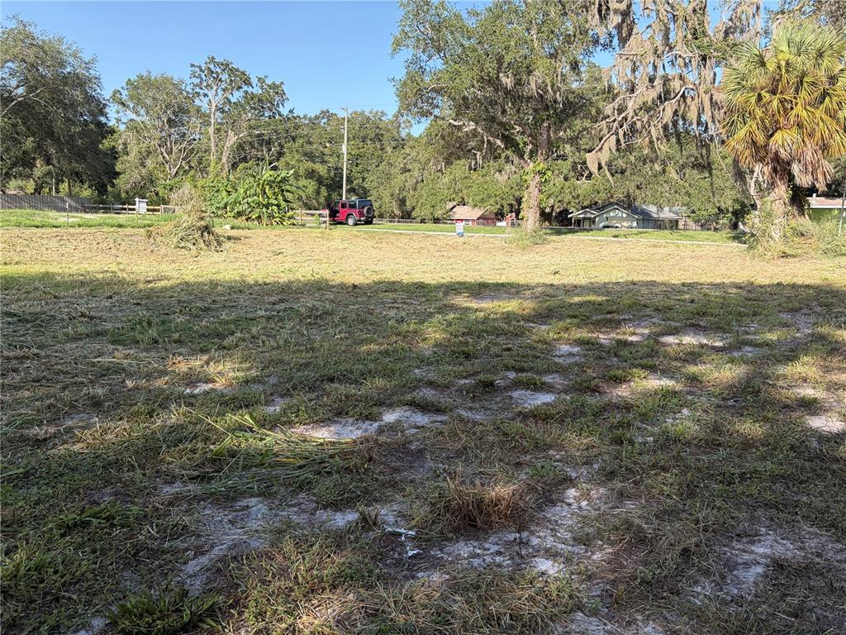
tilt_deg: -8.6
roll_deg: -2.2
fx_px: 635
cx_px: 423
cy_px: 318
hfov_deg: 67.3
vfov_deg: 53.1
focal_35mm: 26
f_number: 1.6
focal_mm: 5.96
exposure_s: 1/1099
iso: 50
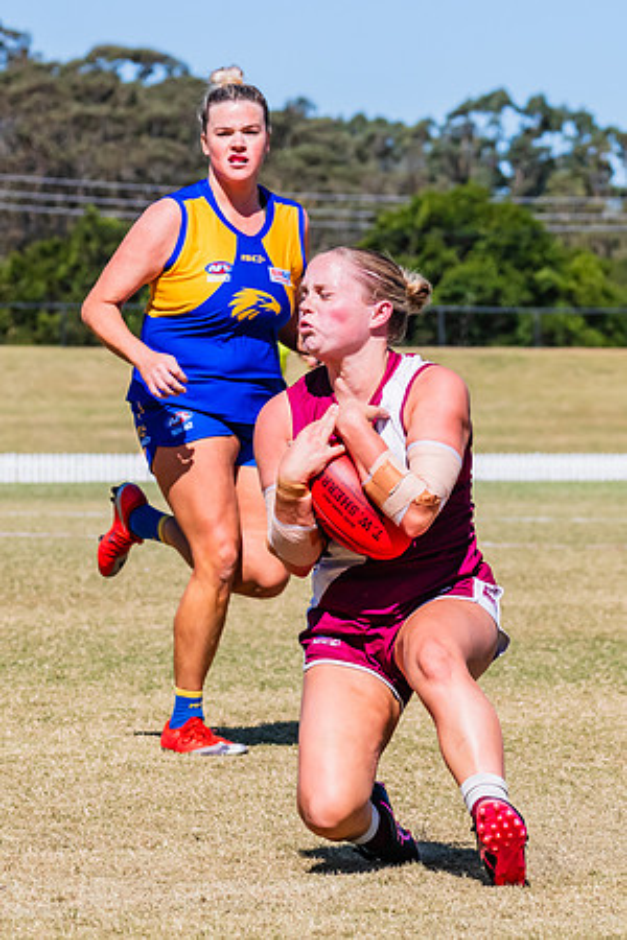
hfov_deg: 4.3
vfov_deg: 6.5
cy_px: 364
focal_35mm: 318
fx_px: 8320
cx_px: 376
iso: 800
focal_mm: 170
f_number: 11
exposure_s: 1/1600
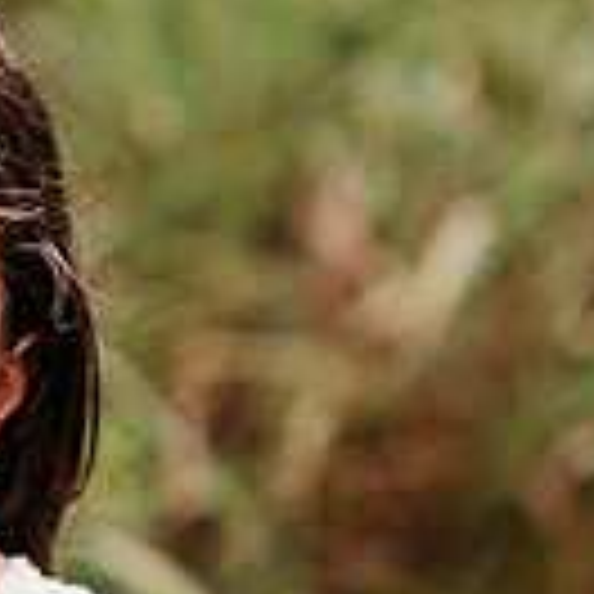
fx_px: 6174
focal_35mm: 318
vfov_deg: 5.5
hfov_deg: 5.4
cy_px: 713
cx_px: -418
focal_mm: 85
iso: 320
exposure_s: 1/200
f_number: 2.5
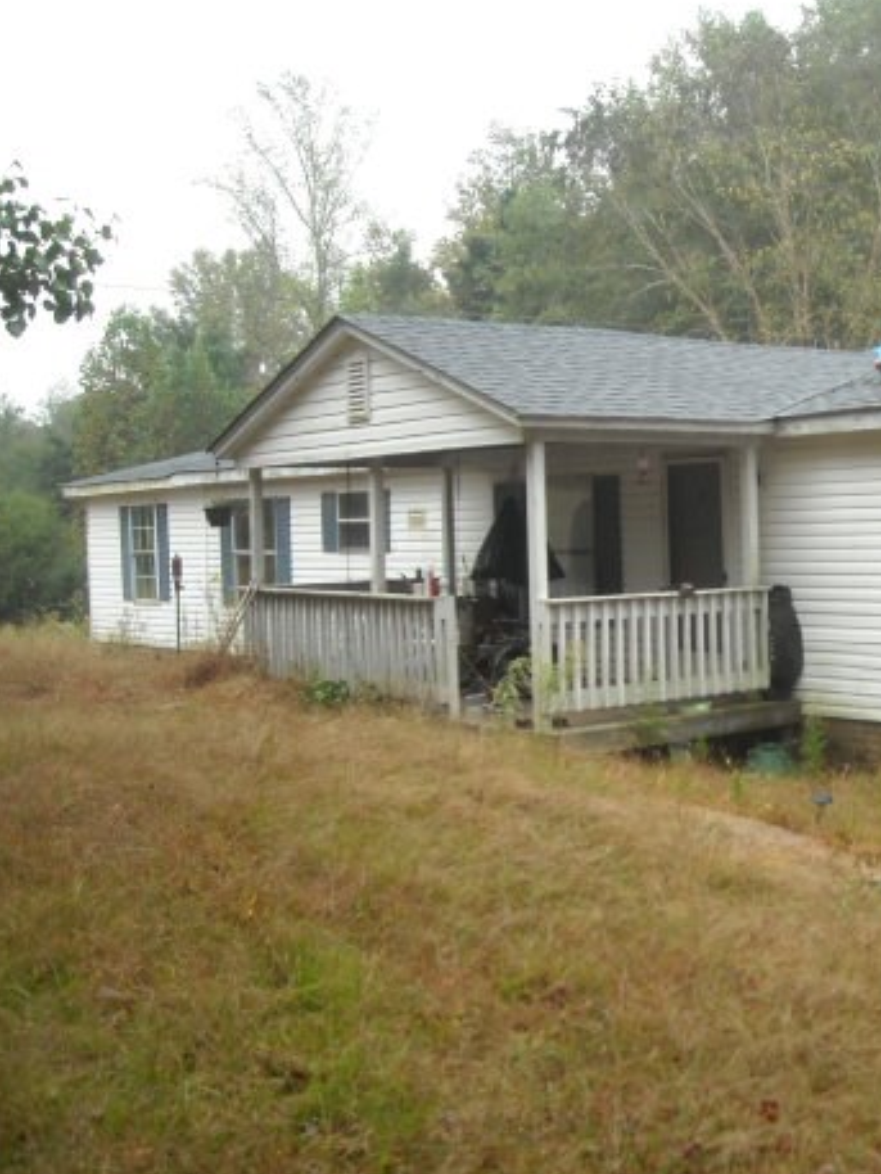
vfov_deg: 38.9
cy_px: 599
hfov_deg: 29.0
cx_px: 709
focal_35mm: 49
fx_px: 1662
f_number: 2.8
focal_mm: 5.7
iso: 73
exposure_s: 1/60
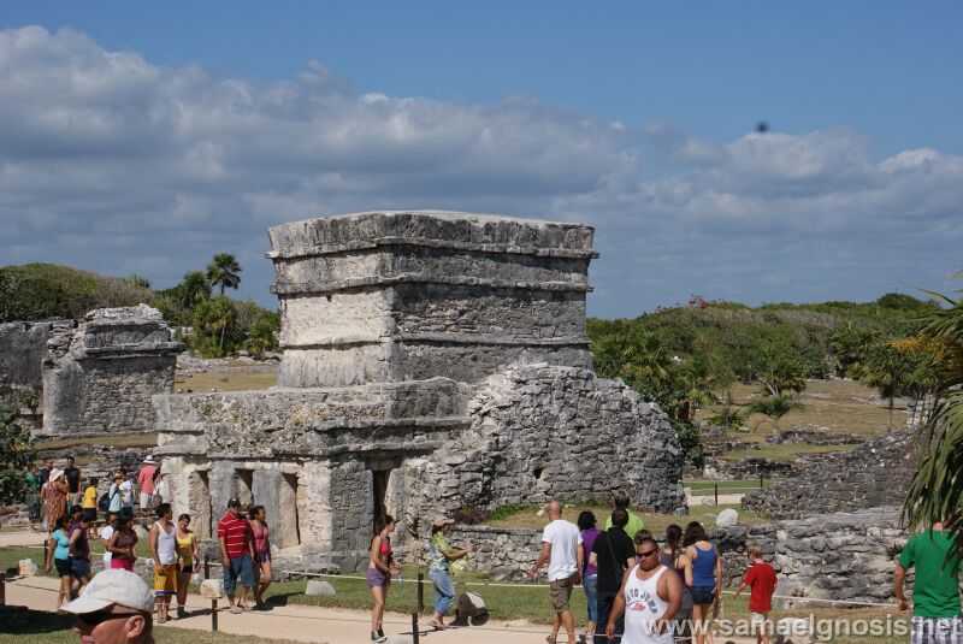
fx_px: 2008
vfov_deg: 18.2
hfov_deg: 27.0
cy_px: 322
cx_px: 482
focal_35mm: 75
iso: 100
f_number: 13
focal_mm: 50
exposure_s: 1/250
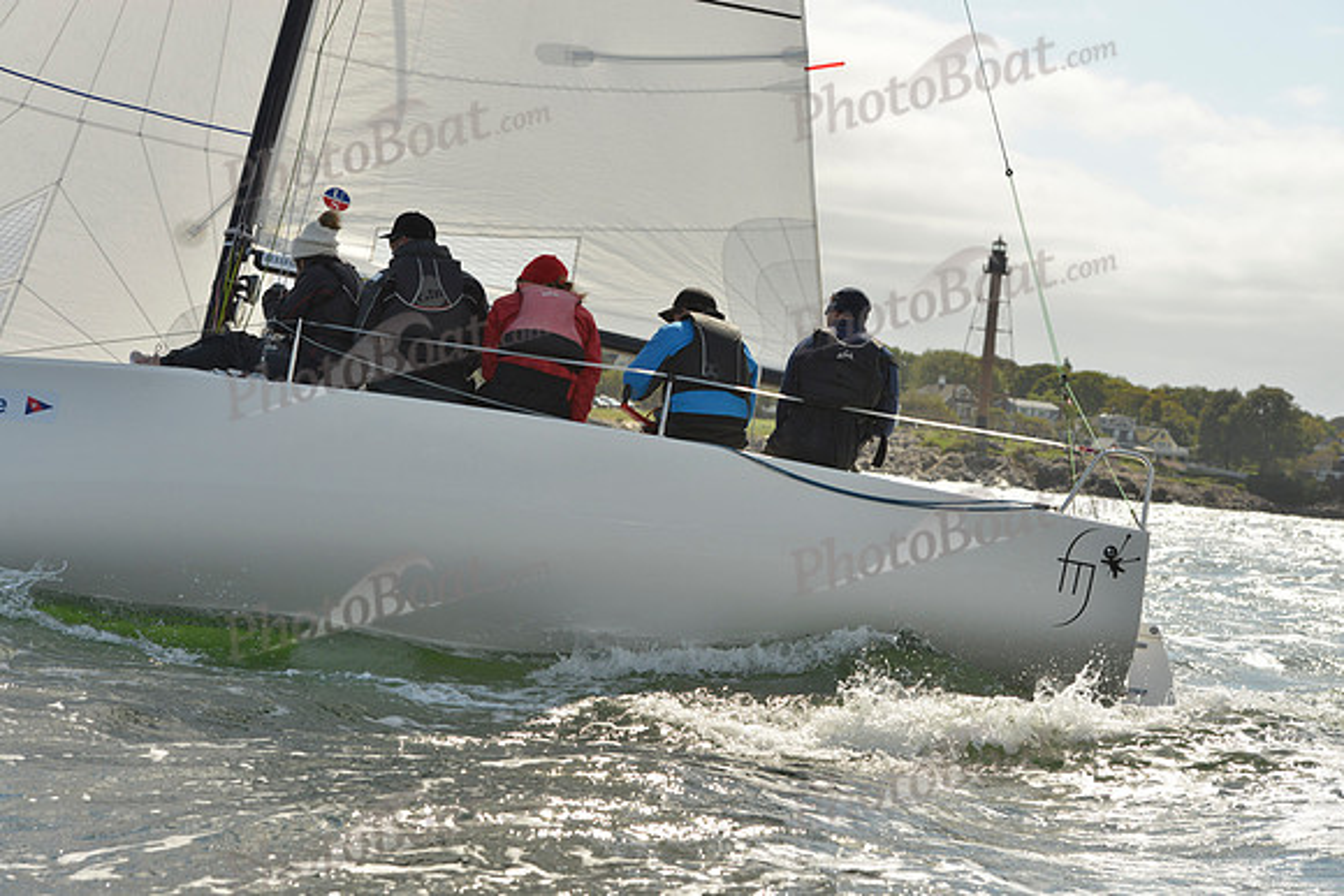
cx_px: 672
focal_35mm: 95
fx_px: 3547
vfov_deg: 14.4
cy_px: 448
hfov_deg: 21.5
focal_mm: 95
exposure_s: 1/1600
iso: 400
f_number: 9
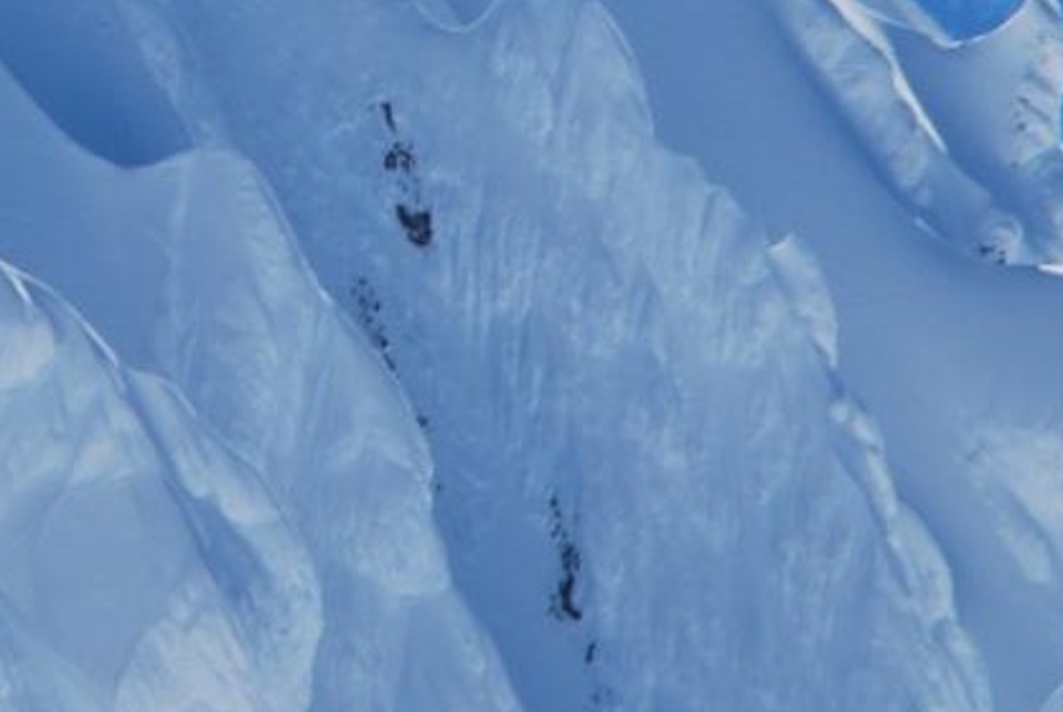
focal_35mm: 775
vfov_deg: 1.8
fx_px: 22913
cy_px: -444
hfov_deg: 2.7
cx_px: -191
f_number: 14
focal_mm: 135
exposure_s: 1/160
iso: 100
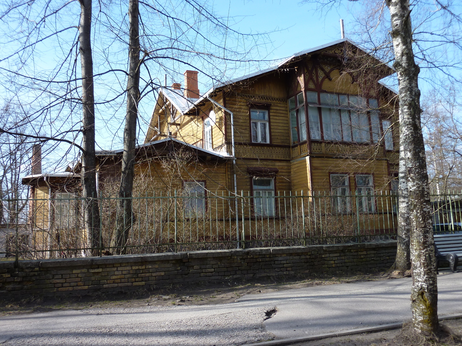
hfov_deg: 56.8
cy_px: 173
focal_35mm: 32
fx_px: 427
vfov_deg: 44.2
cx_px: 231
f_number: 4
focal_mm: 5.3
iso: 80
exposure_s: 1/320
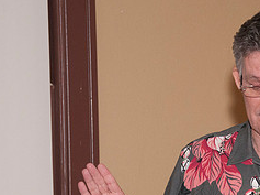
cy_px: 166
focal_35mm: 219
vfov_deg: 6.8
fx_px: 1642
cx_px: 235
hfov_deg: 9.0
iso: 800
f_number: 5.6
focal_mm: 62
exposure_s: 1/80
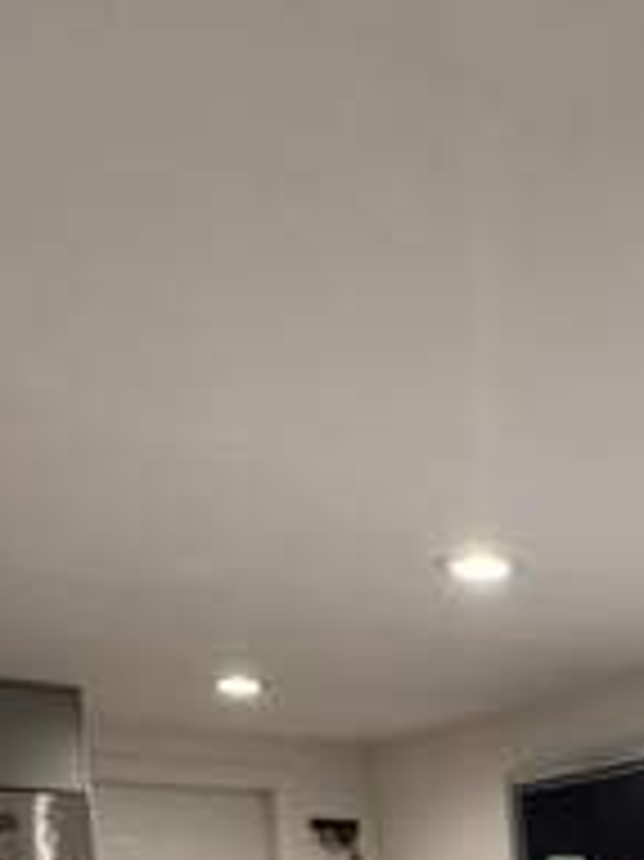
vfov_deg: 30.8
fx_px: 1167
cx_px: 608
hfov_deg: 29.3
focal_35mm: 47
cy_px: 1144
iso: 250
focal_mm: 2.22
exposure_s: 1/60
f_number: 2.2
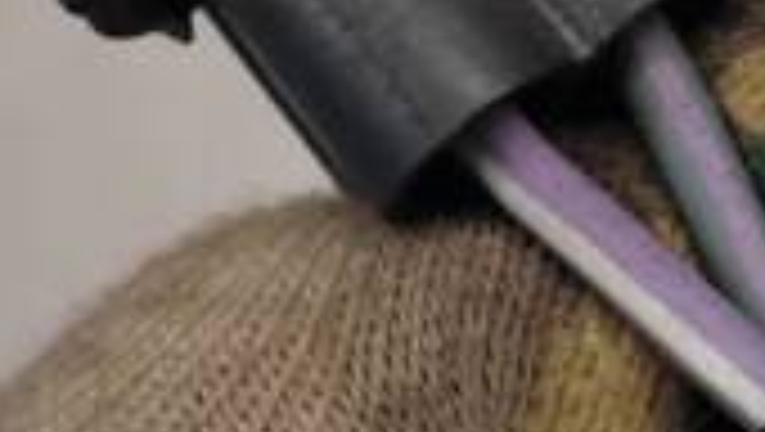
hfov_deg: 15.7
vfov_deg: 8.7
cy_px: -162
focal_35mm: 137
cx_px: 328
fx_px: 2782
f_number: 1.79
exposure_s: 1/33
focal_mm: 4.74
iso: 102
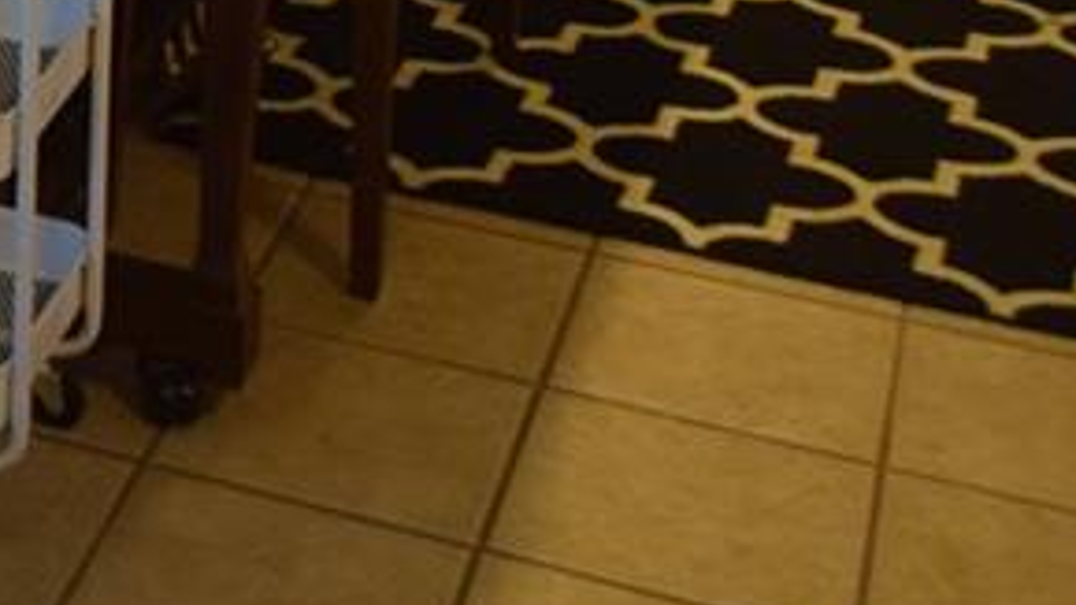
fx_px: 2853
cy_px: -631
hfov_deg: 19.0
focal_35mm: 100
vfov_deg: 11.0
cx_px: -493
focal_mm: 18
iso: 1800
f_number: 3.5
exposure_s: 1/60
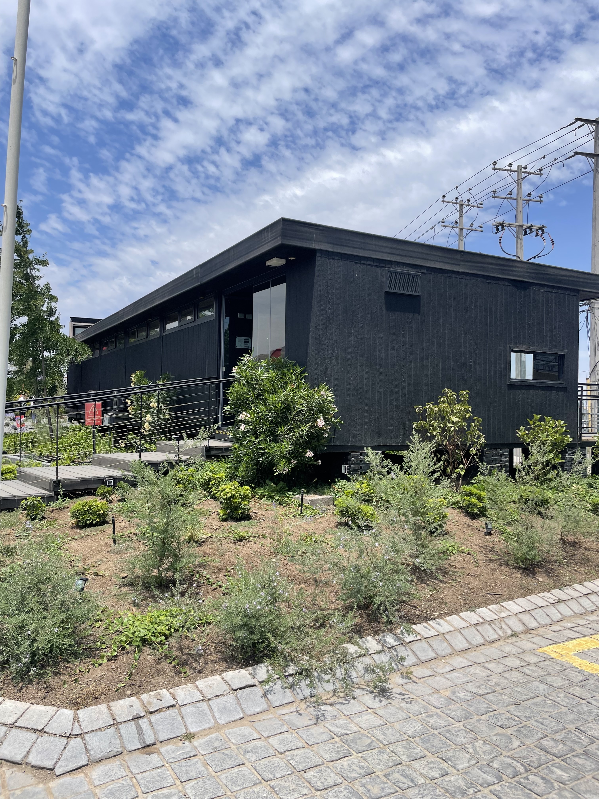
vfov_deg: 67.3
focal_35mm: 26
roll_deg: -1.1
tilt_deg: +2.0
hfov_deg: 53.1
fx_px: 600
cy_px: 400
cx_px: 300
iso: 32
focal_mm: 4.2
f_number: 1.6
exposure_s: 1/4464
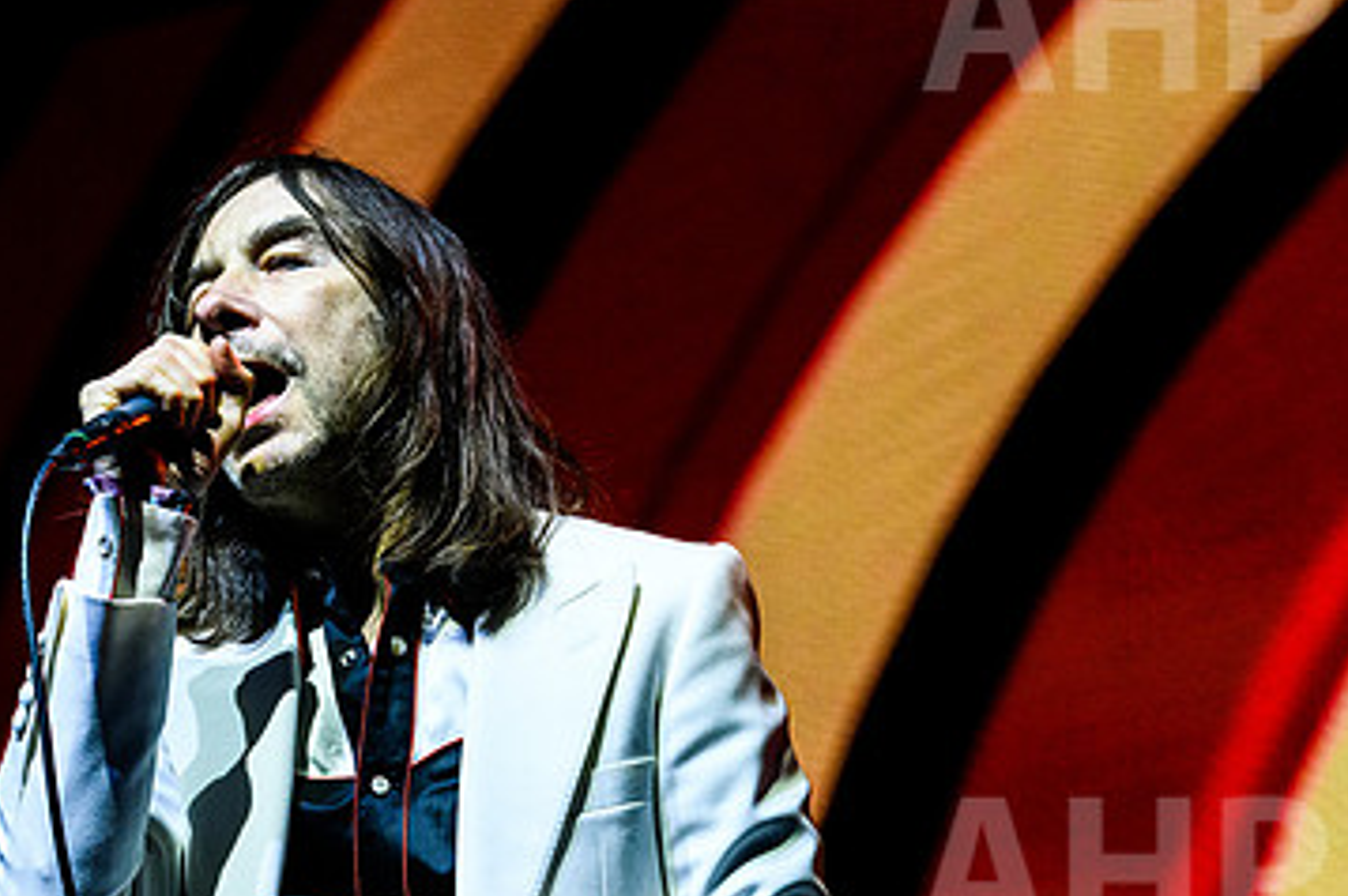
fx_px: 8193
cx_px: 410
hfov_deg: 9.4
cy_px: 463
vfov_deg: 6.3
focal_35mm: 219
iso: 3200
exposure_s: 1/3200
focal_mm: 135
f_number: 4.5
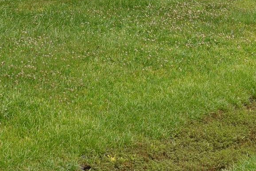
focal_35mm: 165
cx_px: 191
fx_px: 1171
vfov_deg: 8.1
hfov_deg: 12.4
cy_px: -115
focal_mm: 31
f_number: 10
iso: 200
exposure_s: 1/400
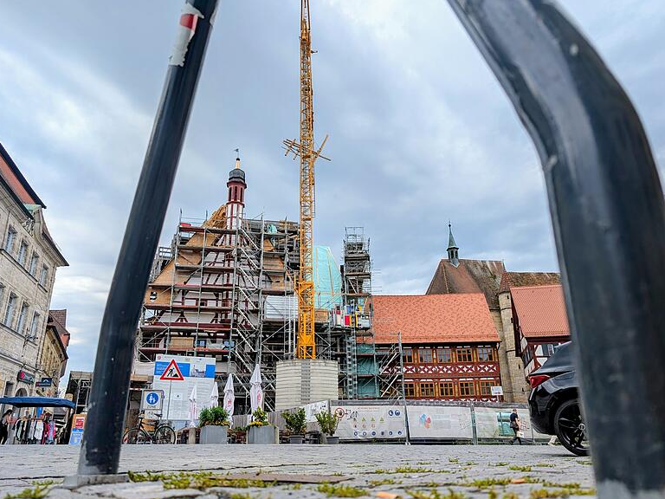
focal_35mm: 25
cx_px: 320
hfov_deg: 69.4
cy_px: 258
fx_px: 480
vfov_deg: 54.9
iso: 22
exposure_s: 1/892
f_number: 1.68
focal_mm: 6.9
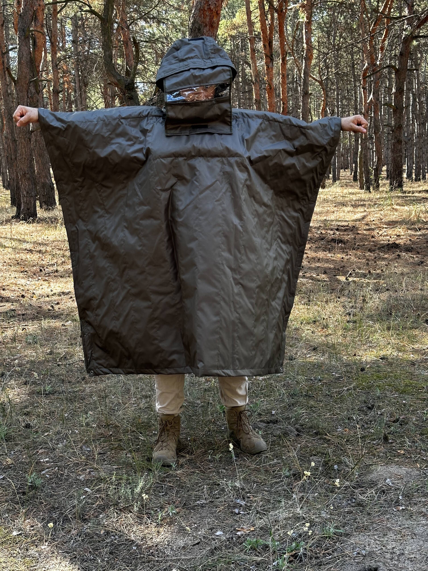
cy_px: 286
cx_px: 214
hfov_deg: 30.3
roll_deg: +3.2
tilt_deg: -9.5
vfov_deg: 39.7
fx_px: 791
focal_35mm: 48
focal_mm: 6.86
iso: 64
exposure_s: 1/224
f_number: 1.78
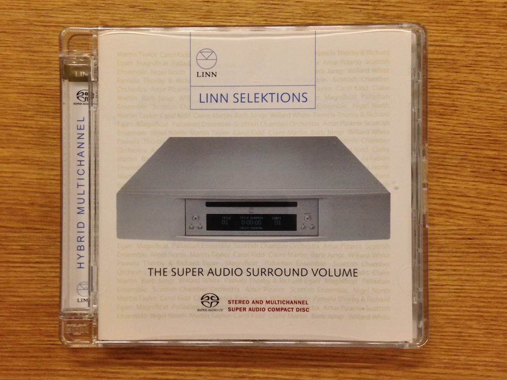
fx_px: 659
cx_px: 252
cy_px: 193
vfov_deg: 32.2
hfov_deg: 42.1
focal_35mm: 45
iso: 160
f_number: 2.4
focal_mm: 4.13
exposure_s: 1/20
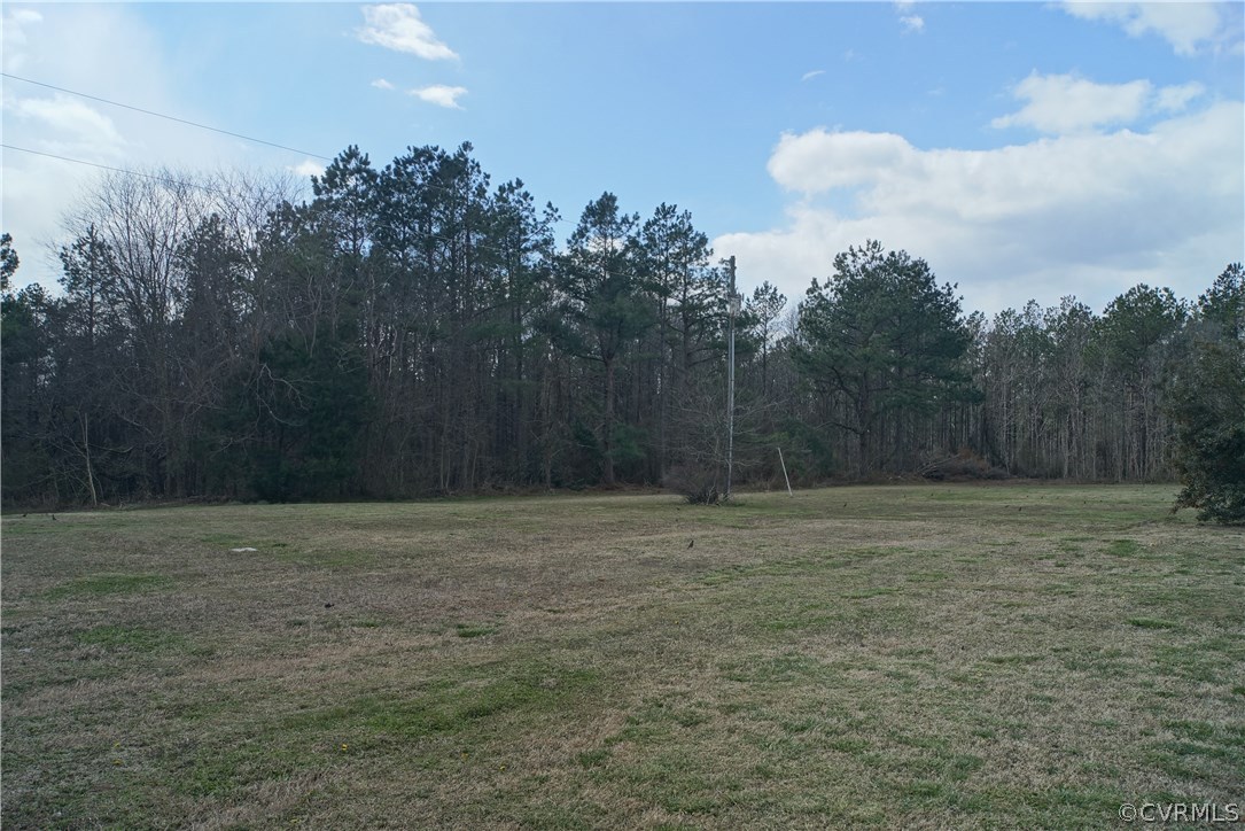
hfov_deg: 49.5
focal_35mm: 39
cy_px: 416
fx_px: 1349
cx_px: 622
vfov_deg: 34.2
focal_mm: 26
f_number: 8
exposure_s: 1/400
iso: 400
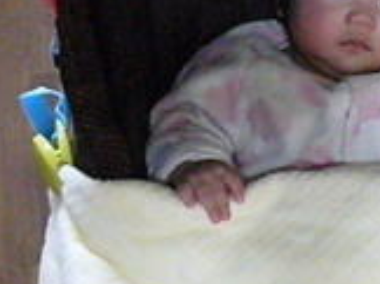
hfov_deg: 21.4
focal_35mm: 89
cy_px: 84
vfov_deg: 16.5
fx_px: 976
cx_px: 371
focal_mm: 6
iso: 3200
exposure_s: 1/125
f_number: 2.8
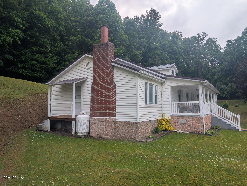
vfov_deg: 56.9
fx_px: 171
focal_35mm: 24
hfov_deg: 71.5
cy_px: 93
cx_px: 124
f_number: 1.68
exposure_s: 1/415
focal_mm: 6.9
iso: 20
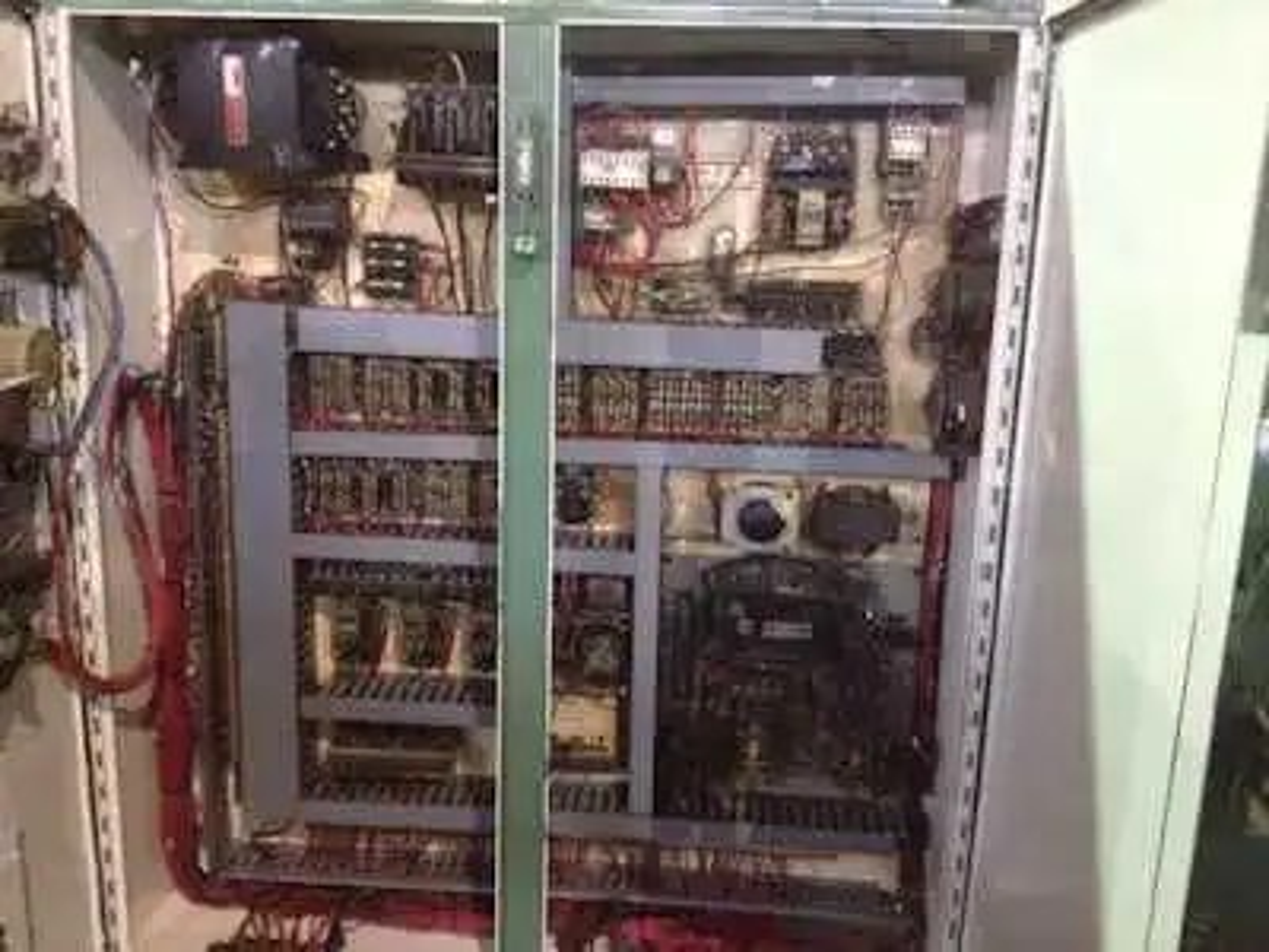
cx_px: 634
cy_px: 476
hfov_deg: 52.6
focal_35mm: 35
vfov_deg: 40.7
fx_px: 1283
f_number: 2.4
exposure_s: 1/15
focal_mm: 4.28
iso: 800
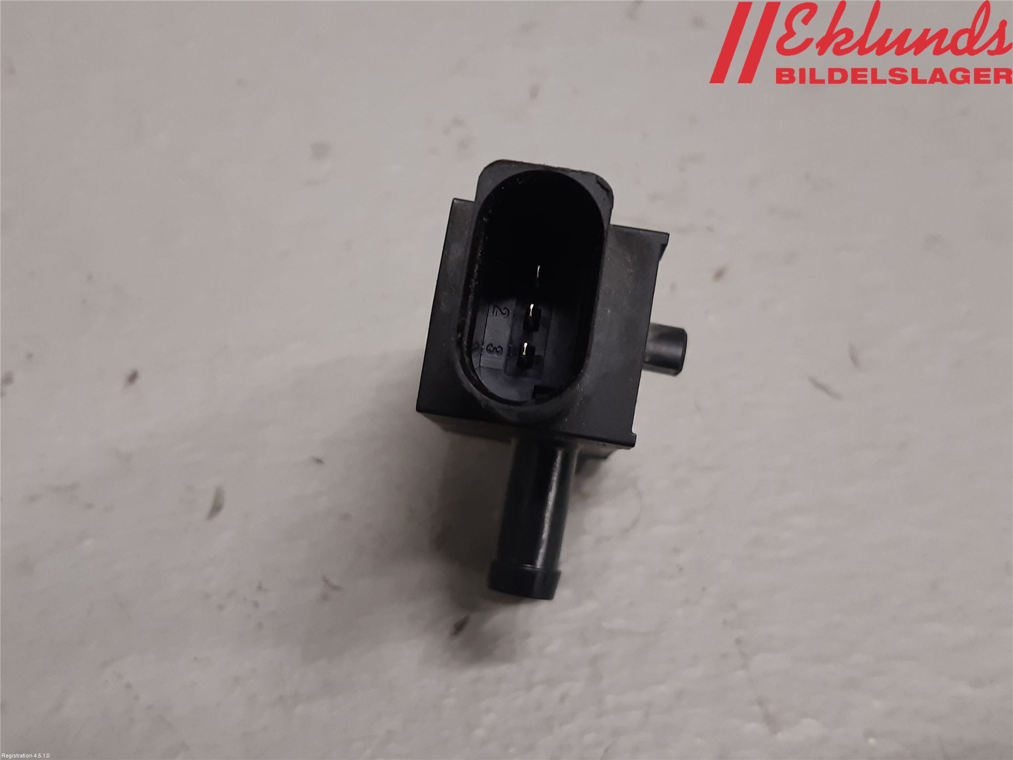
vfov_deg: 53.1
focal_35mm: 26
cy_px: 380
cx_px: 506
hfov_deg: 67.3
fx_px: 761
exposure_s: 1/50
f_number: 1.7
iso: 125
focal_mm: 3.93
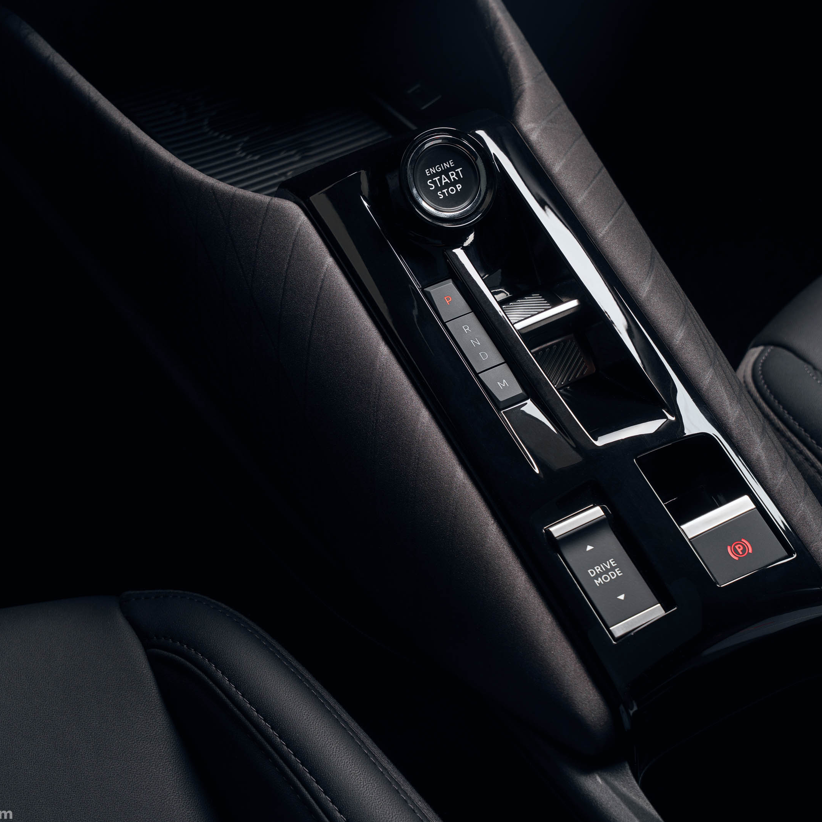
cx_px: 466
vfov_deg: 25.0
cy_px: 413
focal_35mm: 69
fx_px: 1851
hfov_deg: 25.0
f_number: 9
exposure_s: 1/25
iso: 160
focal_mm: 53.7
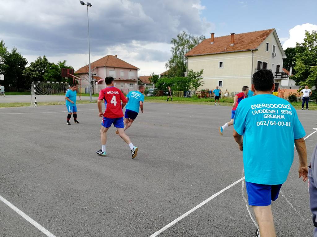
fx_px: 247
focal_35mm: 27
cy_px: 118
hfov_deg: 65.3
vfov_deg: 51.4
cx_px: 158
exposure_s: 1/633
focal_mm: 3.95
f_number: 2.2
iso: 50
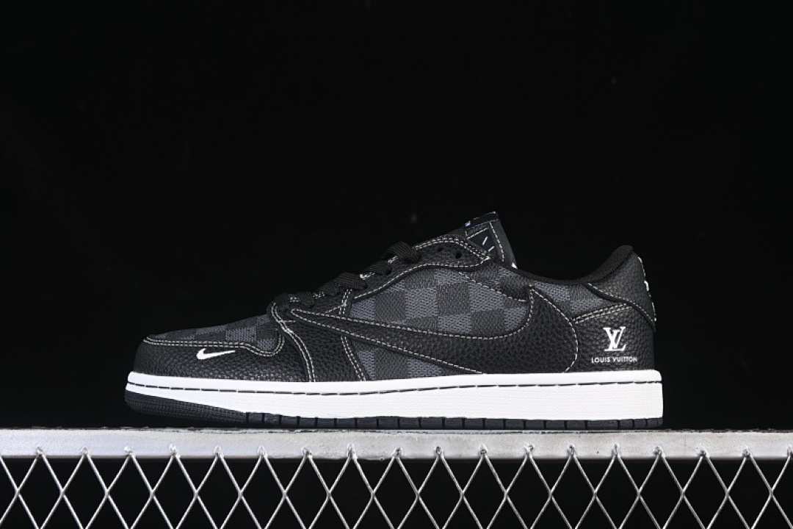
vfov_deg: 18.2
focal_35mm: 75
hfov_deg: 27.0
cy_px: 264
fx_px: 1652
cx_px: 396
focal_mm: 50
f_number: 6.3
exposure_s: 1/50
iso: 160
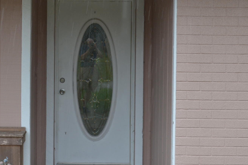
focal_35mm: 82
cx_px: 66
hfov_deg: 24.5
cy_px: 57
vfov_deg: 16.6
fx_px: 565
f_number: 5.6
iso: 125
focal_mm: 24
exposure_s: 1/125
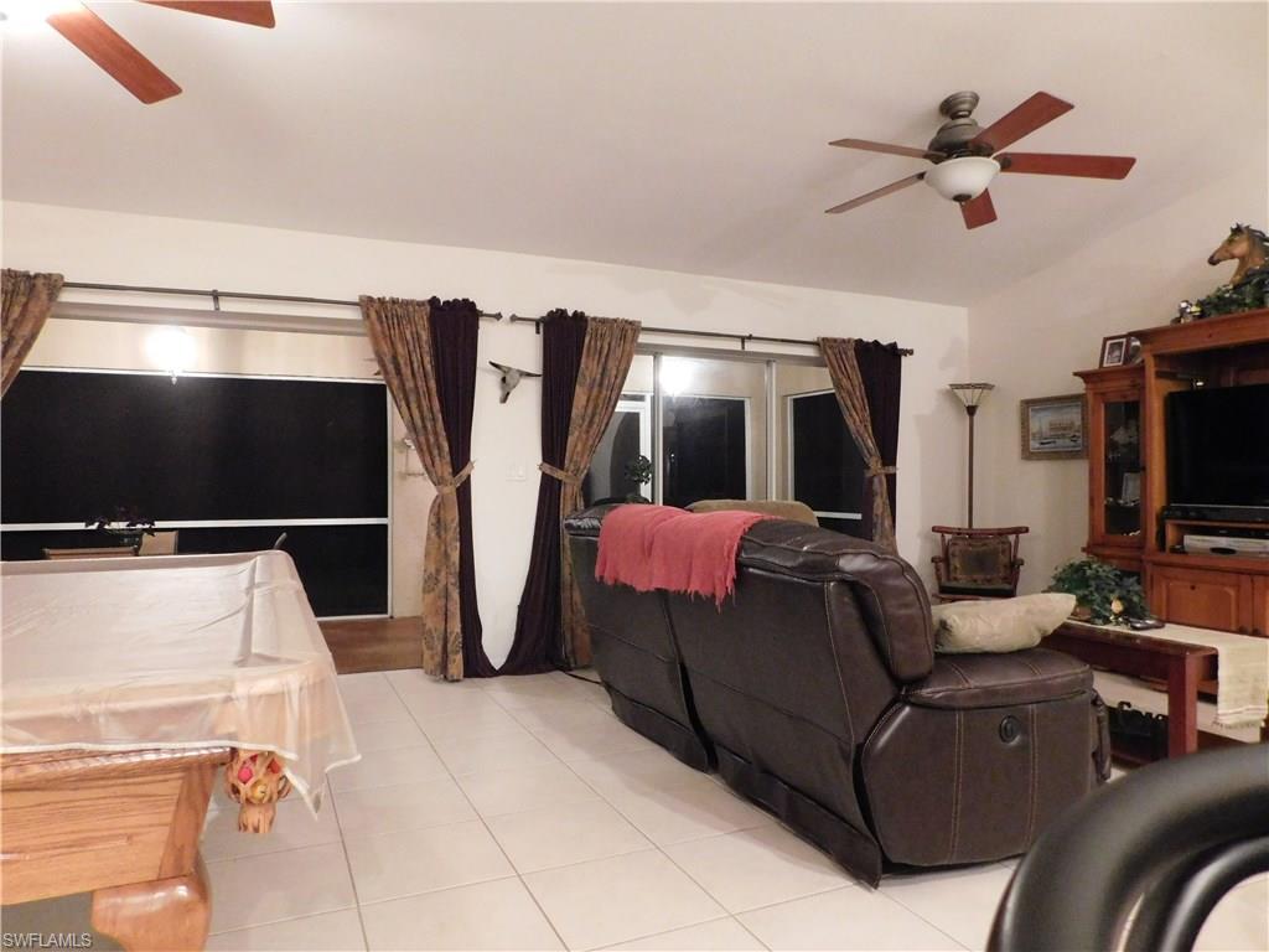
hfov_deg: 73.9
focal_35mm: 23
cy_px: 476
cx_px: 634
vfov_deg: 58.9
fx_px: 843
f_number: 3
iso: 800
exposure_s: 1/6
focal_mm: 4
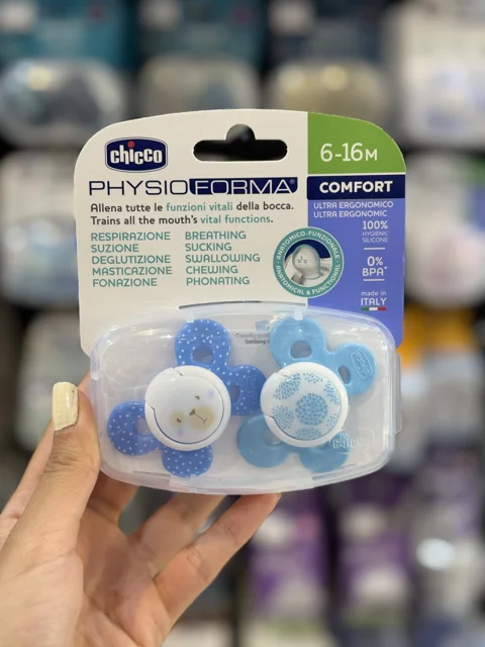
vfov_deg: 36.8
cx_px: 242
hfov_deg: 28.0
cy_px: 324
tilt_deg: -16.8
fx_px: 971
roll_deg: -0.8
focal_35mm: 52
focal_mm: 5.96
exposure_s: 1/100
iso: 80
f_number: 1.6
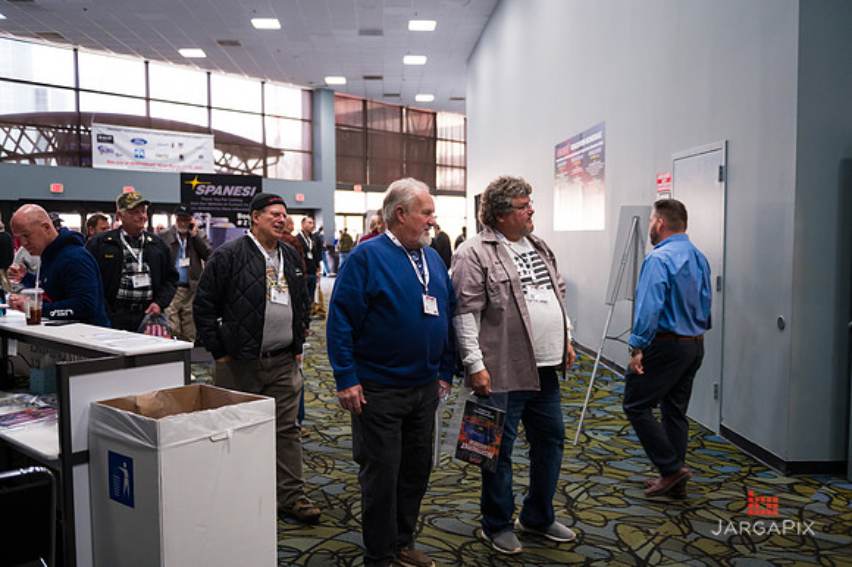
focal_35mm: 32
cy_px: 284
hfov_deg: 58.7
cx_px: 426
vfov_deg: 41.1
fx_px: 757
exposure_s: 1/200
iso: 3200
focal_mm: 32
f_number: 3.2
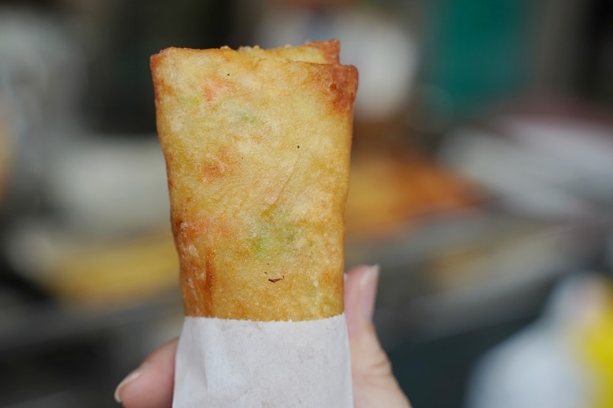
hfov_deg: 28.4
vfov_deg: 19.2
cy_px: 201
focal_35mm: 71
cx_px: 267
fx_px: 1209
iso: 200
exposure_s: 1/160
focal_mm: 57
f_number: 4
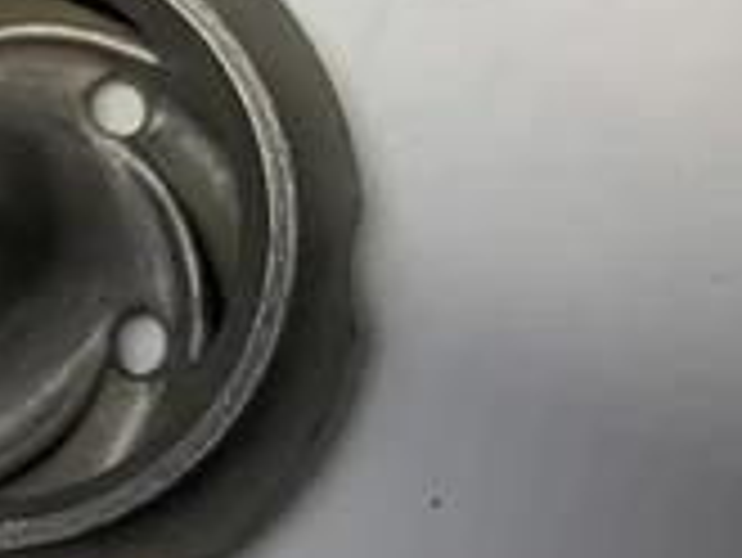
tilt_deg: -81.5
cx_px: -45
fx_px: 1351
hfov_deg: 28.3
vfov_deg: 23.1
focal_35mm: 63
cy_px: 144
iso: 32
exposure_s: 1/121
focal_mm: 4.25
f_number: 1.8
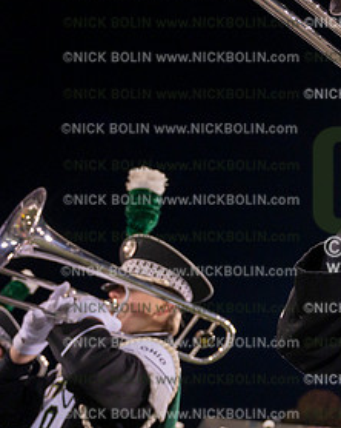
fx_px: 594
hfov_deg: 27.7
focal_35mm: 47
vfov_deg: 39.5
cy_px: 200
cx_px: 421
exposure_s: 1/640
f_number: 4
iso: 3200
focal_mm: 24
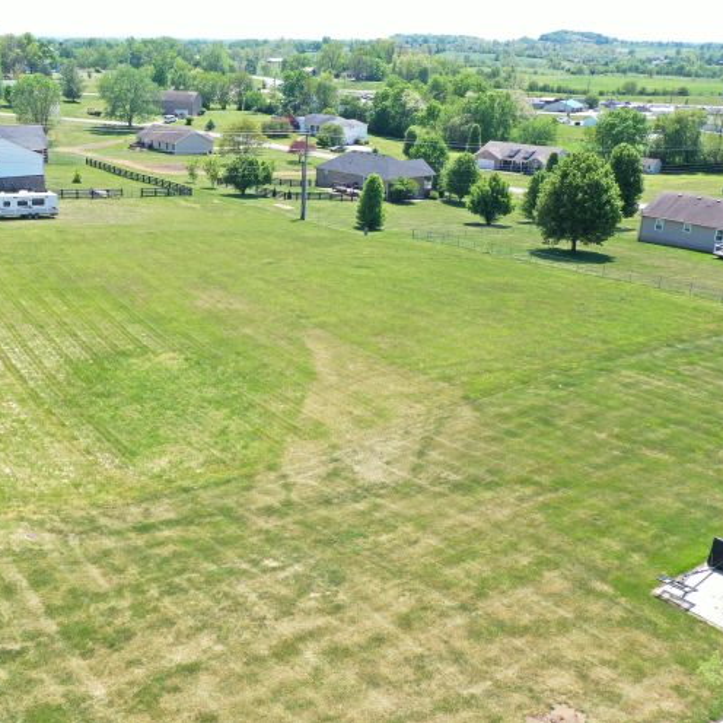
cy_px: 362
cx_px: 233
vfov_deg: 46.0
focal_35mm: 36
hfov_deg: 45.3
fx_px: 851
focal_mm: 10.26
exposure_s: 1/200
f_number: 5
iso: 100
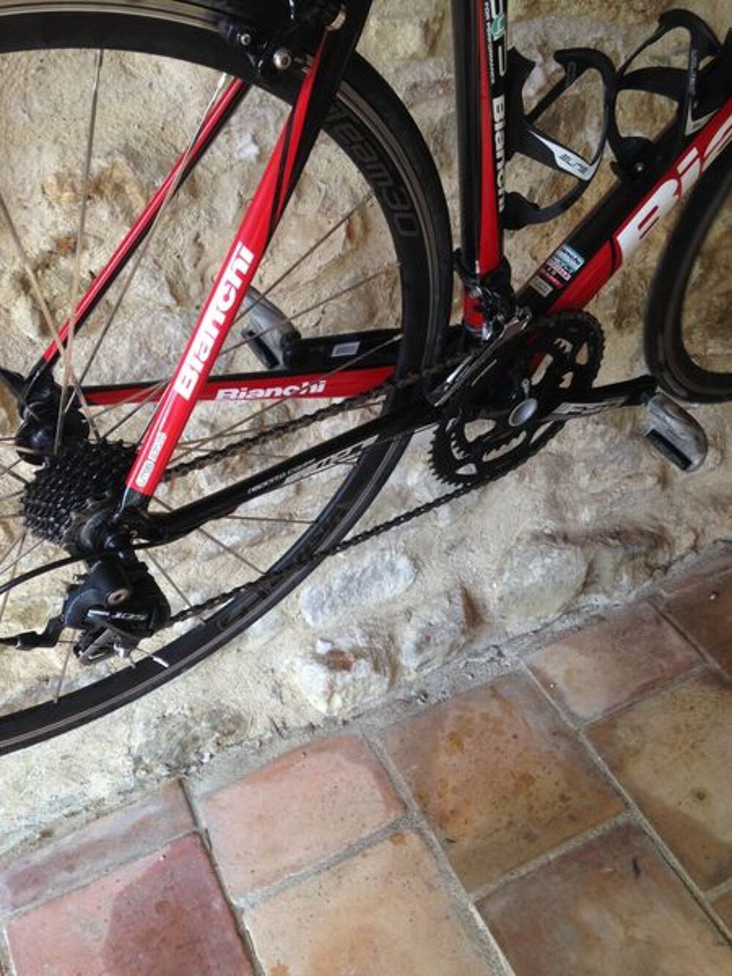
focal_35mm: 33
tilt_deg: -45.1
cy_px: 488
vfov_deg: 55.3
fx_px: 930
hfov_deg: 43.0
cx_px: 366
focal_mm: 4.12
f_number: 2.4
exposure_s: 1/24
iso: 50
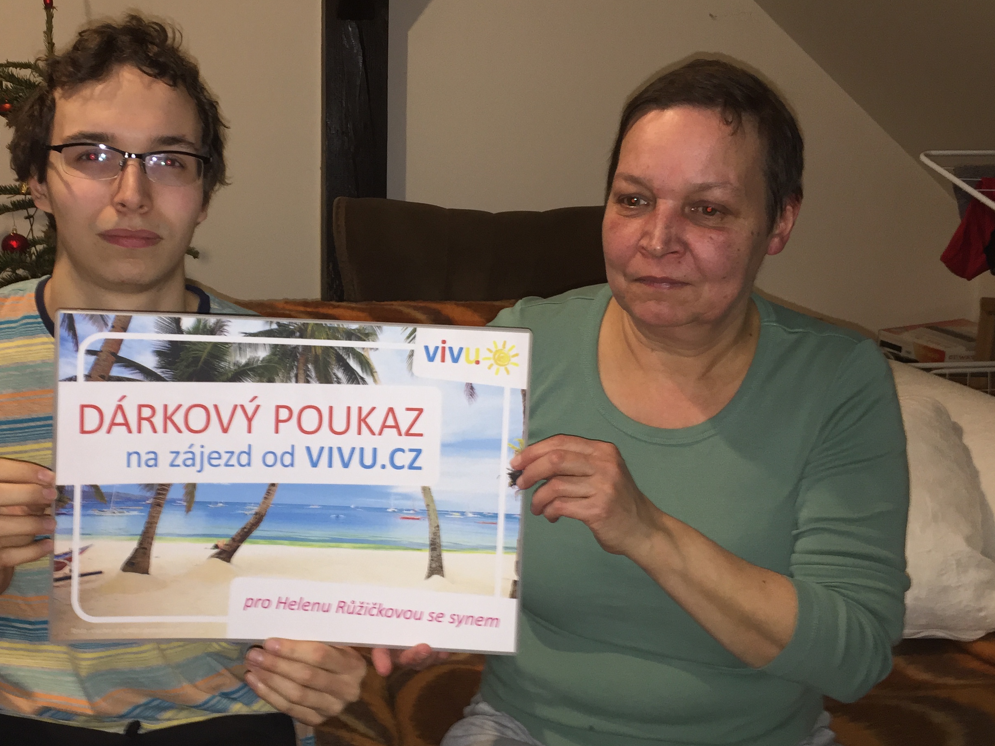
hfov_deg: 47.3
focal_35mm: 39
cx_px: 362
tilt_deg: -13.0
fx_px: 1121
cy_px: 376
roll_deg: -1.4
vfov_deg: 36.8
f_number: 2.2
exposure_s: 1/17
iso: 100
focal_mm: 4.15
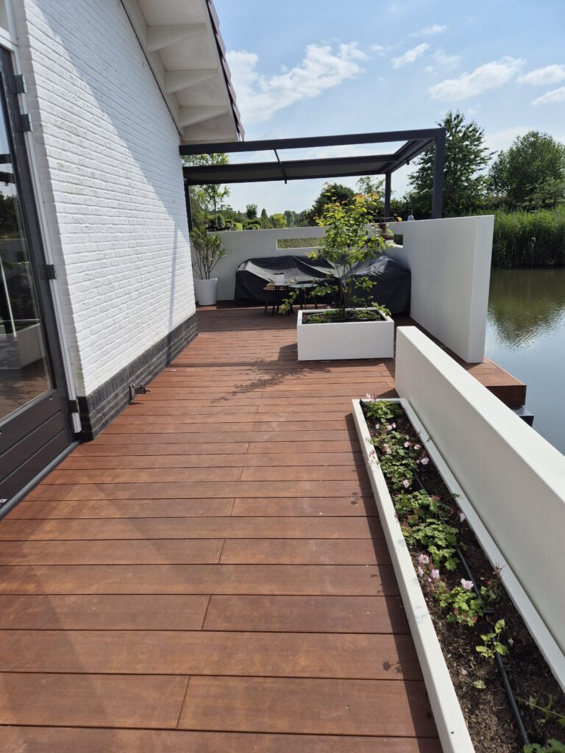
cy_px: 376
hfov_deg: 58.9
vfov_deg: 73.9
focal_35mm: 23
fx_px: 501
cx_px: 282
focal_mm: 5.4
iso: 25
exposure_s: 1/2936
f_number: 1.8
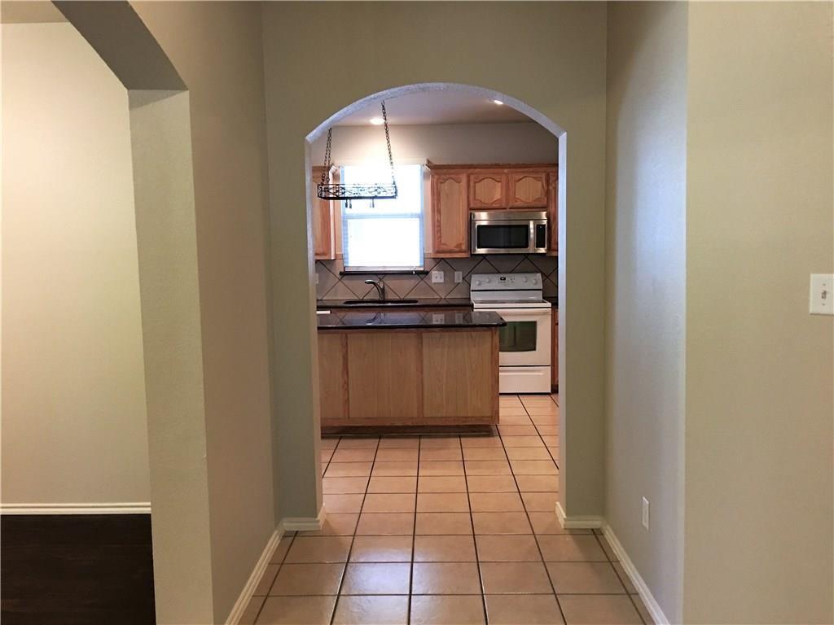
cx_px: 417
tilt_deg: -3.5
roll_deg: +1.0
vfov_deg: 48.2
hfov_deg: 61.7
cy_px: 312
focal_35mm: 29
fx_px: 699
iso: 80
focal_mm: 4.15
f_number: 2.2
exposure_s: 1/15
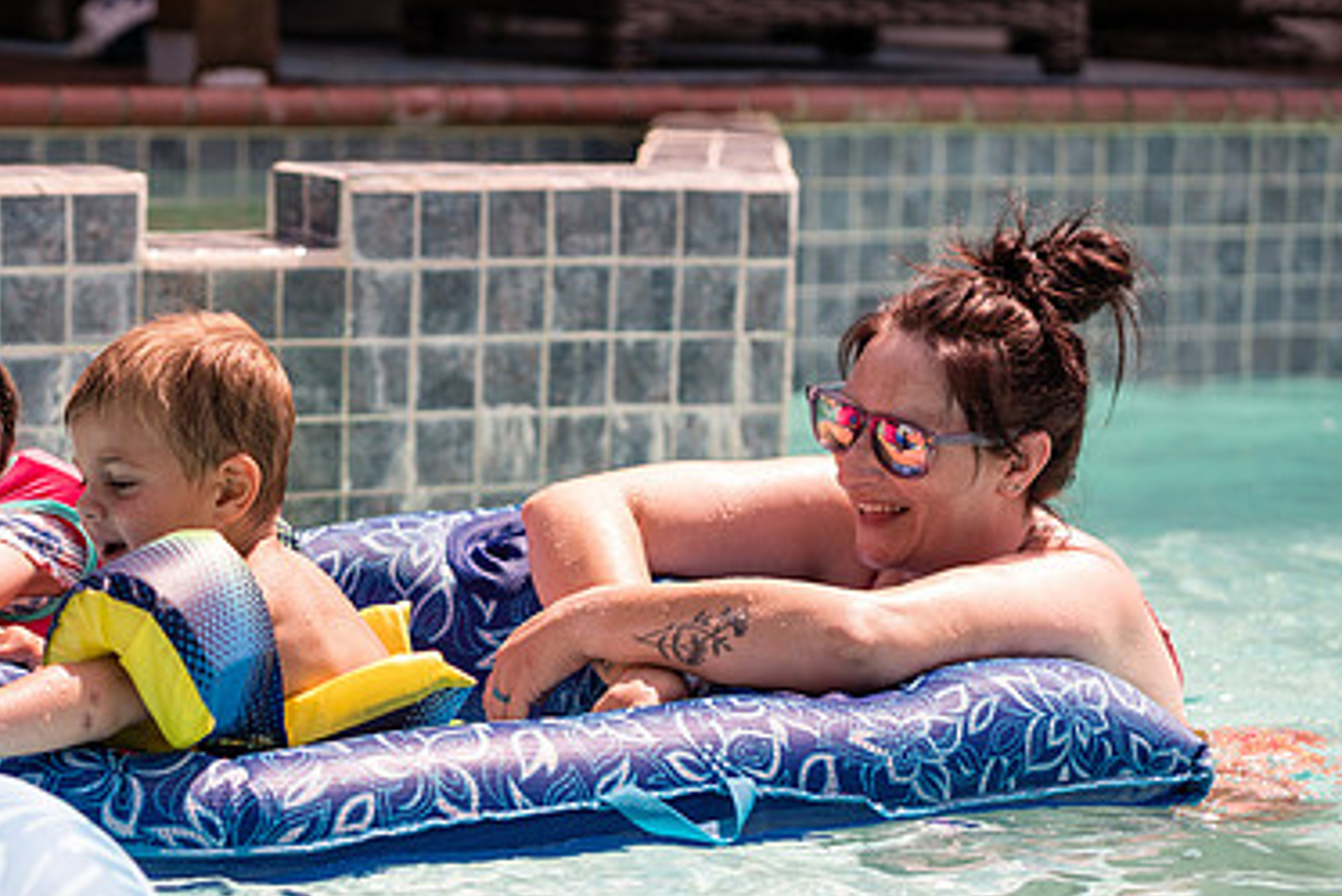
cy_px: 693
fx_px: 4922
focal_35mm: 132
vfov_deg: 10.4
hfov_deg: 15.5
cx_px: 338
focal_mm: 85
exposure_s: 1/2500
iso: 200
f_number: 3.2
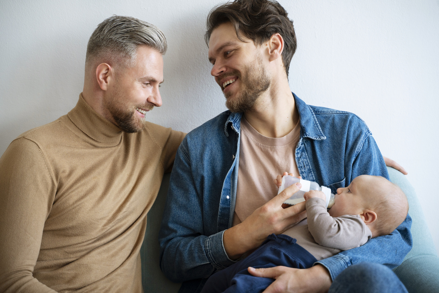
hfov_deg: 29.7
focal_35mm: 68
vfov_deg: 20.0
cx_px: 220
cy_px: 146
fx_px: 829
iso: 800
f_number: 3.5
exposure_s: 1/160
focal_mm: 68
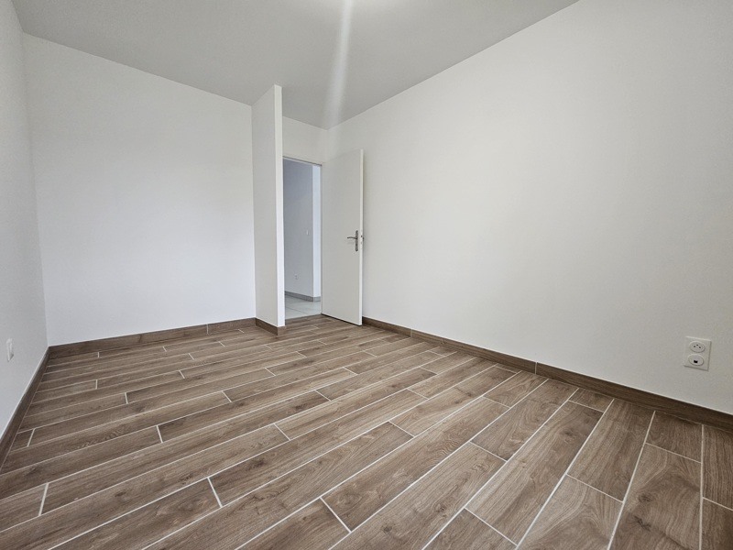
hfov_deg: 106.2
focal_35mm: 13
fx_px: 275
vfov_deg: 89.9
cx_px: 366
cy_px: 275
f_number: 2.2
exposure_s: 1/50
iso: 200
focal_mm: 2.2
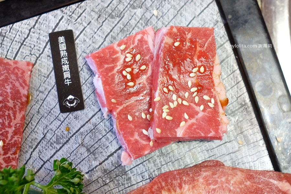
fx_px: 283
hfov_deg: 54.4
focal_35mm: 35
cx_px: 146
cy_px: 97
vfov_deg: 37.9
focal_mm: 23
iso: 1250
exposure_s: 1/56
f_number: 2.8
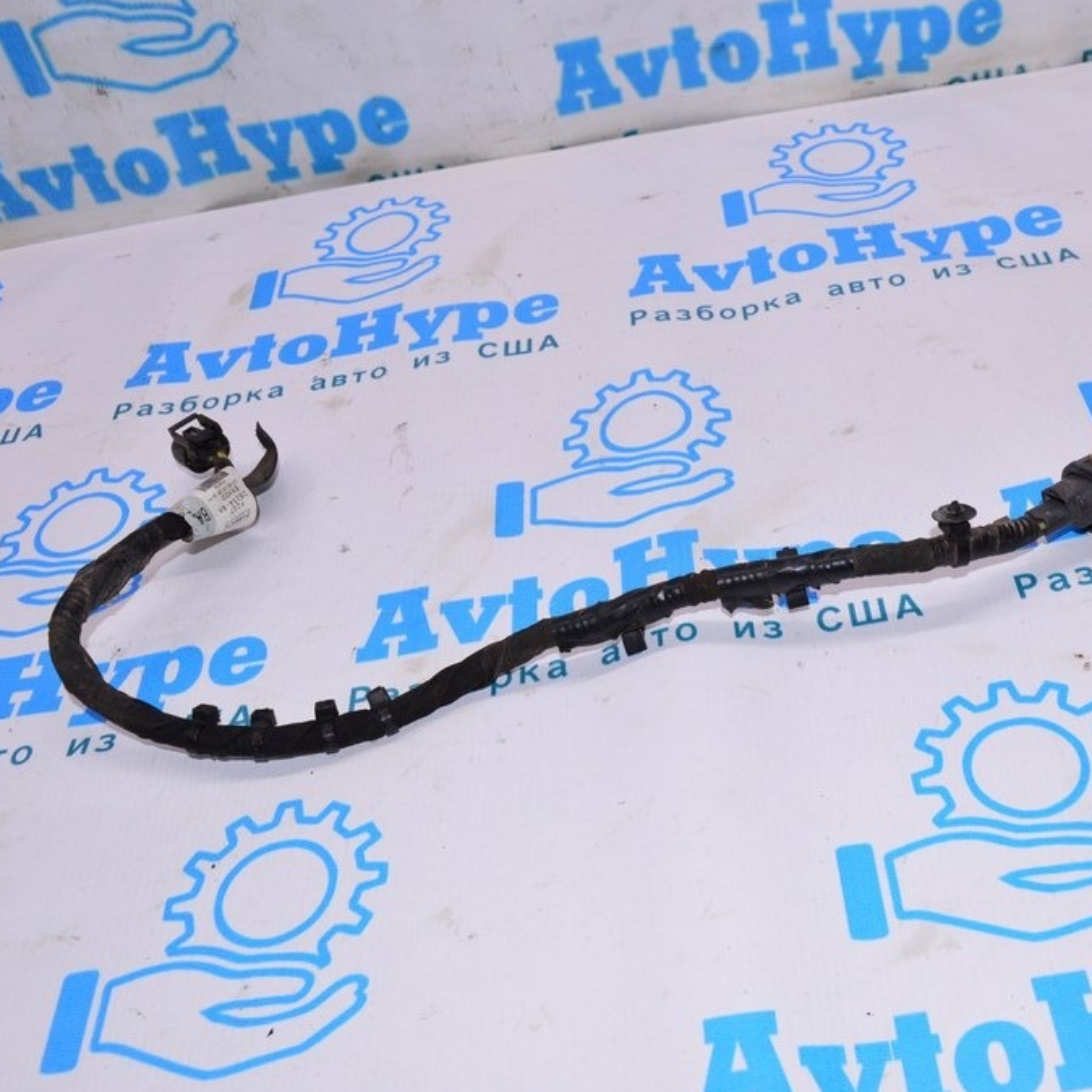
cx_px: 758
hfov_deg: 40.6
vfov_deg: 41.3
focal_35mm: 41
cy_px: 548
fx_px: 1451
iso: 1600
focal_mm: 21
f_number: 8
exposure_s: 1/200
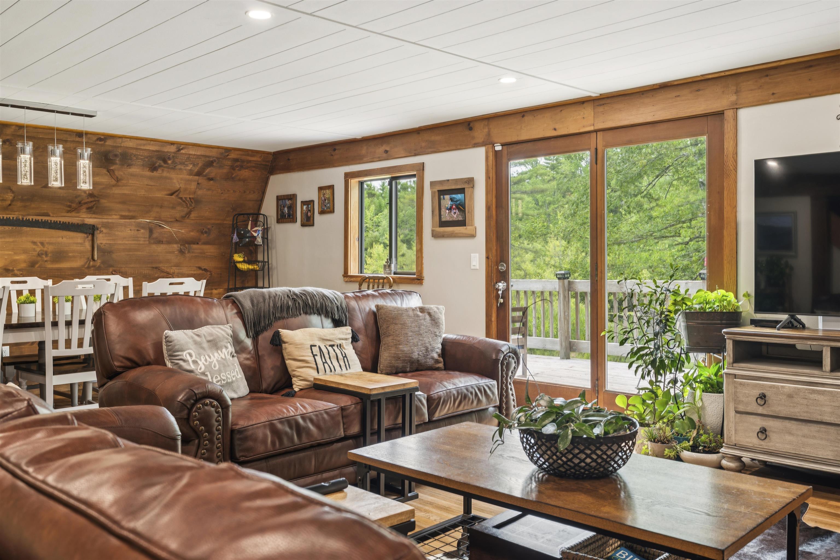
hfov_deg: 60.3
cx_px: 420
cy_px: 280
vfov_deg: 42.3
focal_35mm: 31
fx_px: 723
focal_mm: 31
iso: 100
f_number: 8
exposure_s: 1/1.25
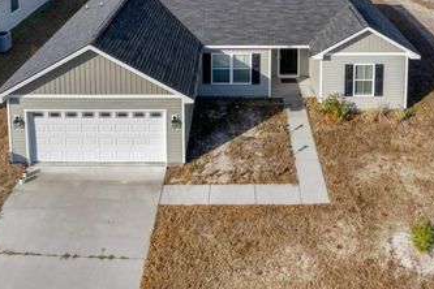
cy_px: 89
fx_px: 398
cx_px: 225
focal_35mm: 33
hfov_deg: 57.2
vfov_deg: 39.3
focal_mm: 8.38
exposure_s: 1/6000
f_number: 2.8
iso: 160
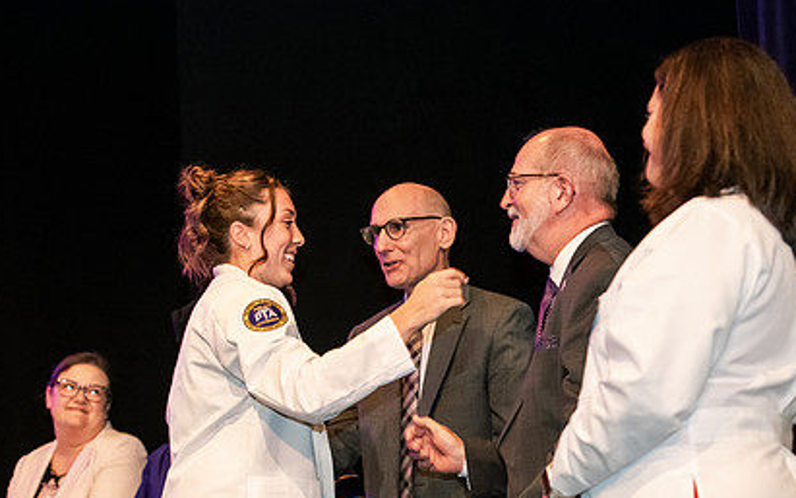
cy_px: 367
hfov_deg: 19.3
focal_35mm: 108
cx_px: 395
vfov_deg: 12.1
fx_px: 2343
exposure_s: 1/200
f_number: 3.5
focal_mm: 75
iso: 3200
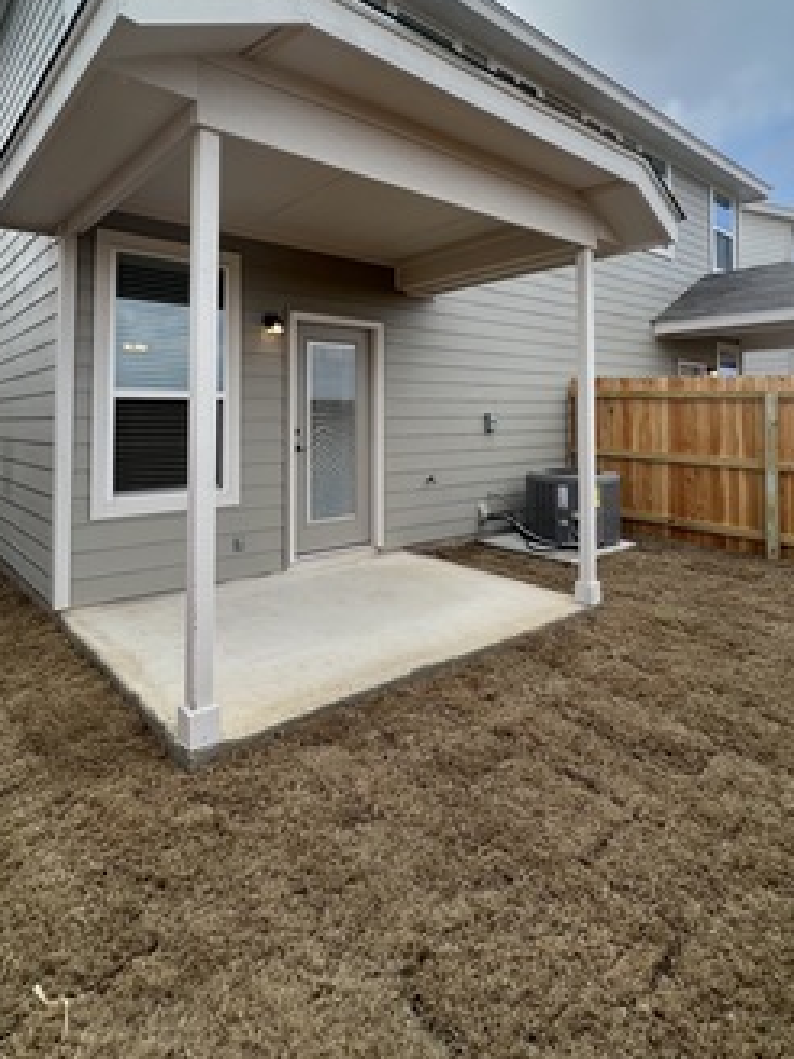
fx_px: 581
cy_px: 397
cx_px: 394
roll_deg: +0.6
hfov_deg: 68.7
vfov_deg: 83.1
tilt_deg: +3.4
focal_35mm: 19
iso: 32
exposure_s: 1/585
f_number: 1.8
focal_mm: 1.57
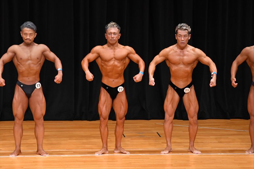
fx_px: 1904
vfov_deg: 5.1
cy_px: 84
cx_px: 127
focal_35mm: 270
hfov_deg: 7.6
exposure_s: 1/400
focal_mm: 180
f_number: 5.6
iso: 4000
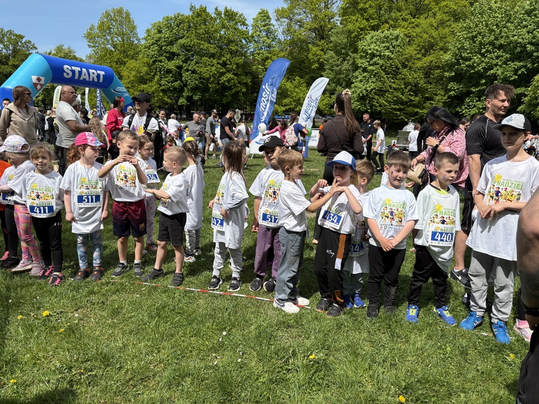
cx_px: 270
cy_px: 202
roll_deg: -2.4
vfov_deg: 53.1
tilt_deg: -10.8
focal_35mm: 26
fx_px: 405
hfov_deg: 67.3
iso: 50
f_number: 1.6
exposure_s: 1/2639
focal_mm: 5.96
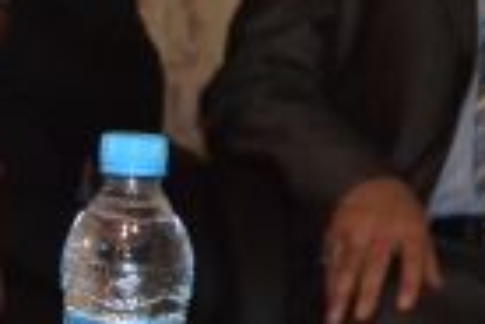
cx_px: -309
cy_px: 32
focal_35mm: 383
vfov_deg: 3.6
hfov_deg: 5.3
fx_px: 5164
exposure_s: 1/60
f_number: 5.6
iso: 3200
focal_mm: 55
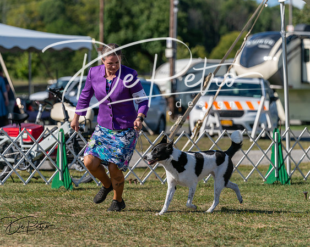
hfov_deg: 9.6
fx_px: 1839
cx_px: 155
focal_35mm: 200
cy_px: 124
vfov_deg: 7.7
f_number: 4.5
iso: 100
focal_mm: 178
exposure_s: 1/1250
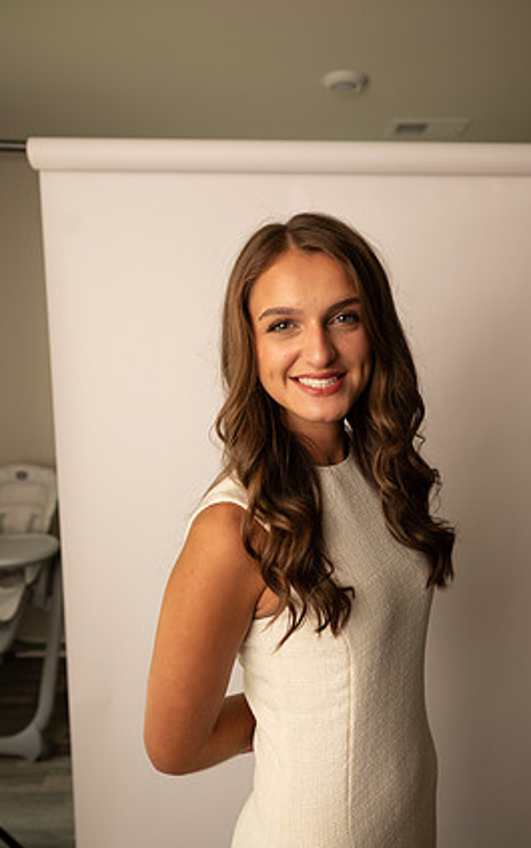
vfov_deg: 70.4
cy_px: 435
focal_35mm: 26
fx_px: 601
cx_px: 297
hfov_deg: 47.6
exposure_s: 1/160
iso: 100
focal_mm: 24
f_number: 3.2
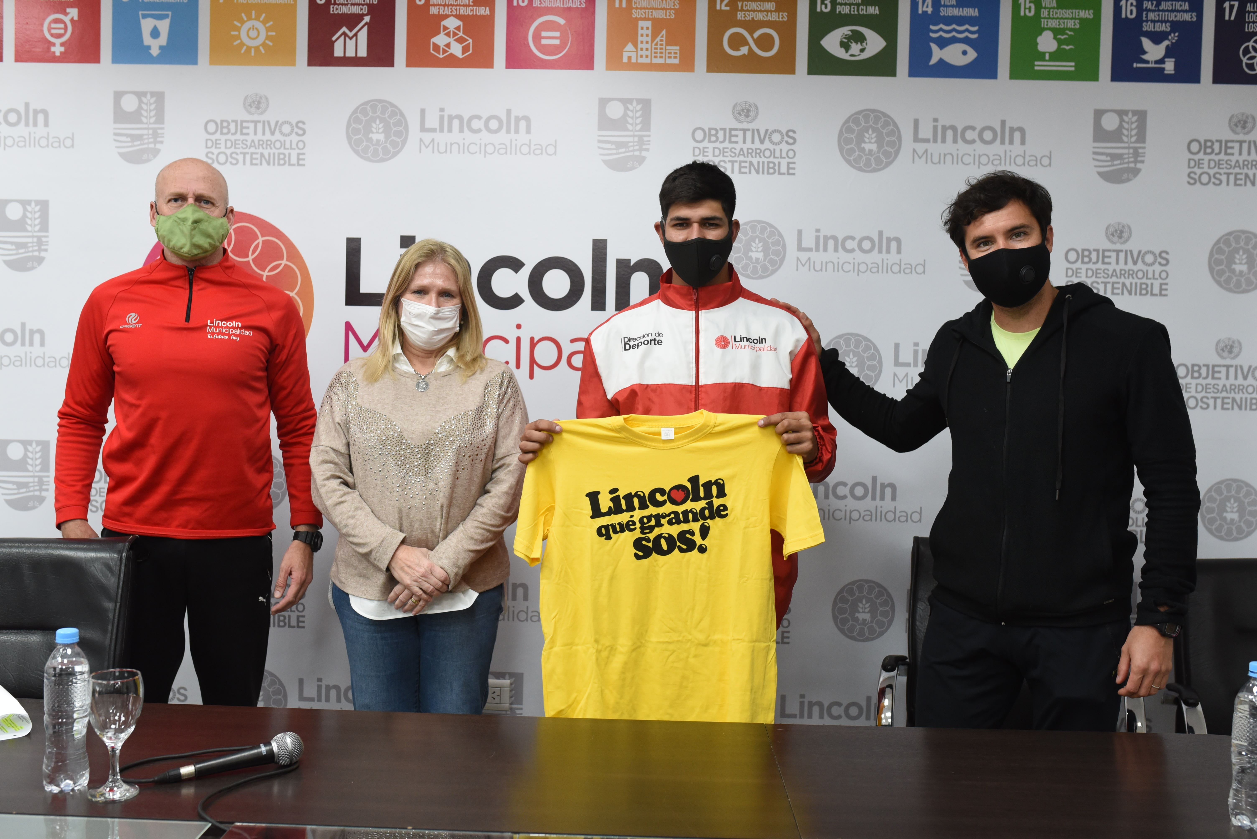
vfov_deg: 37.9
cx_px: 628
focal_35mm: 35
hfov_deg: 54.4
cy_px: 420
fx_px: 1222
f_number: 5
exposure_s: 1/160
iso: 1600
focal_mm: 35
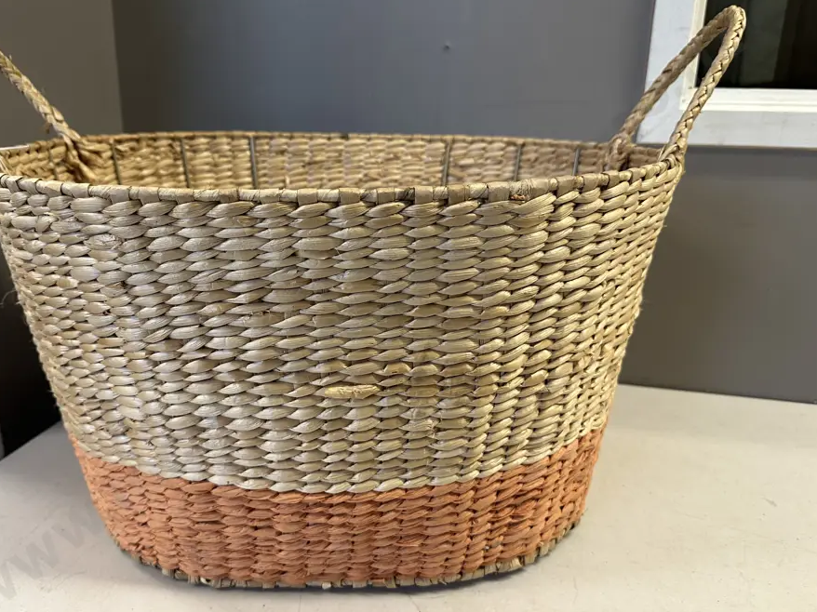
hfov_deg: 63.2
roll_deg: -0.3
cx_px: 355
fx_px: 661
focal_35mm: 28
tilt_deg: -18.6
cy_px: 320
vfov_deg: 49.7
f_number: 1.78
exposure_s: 1/100
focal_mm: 6.86
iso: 160
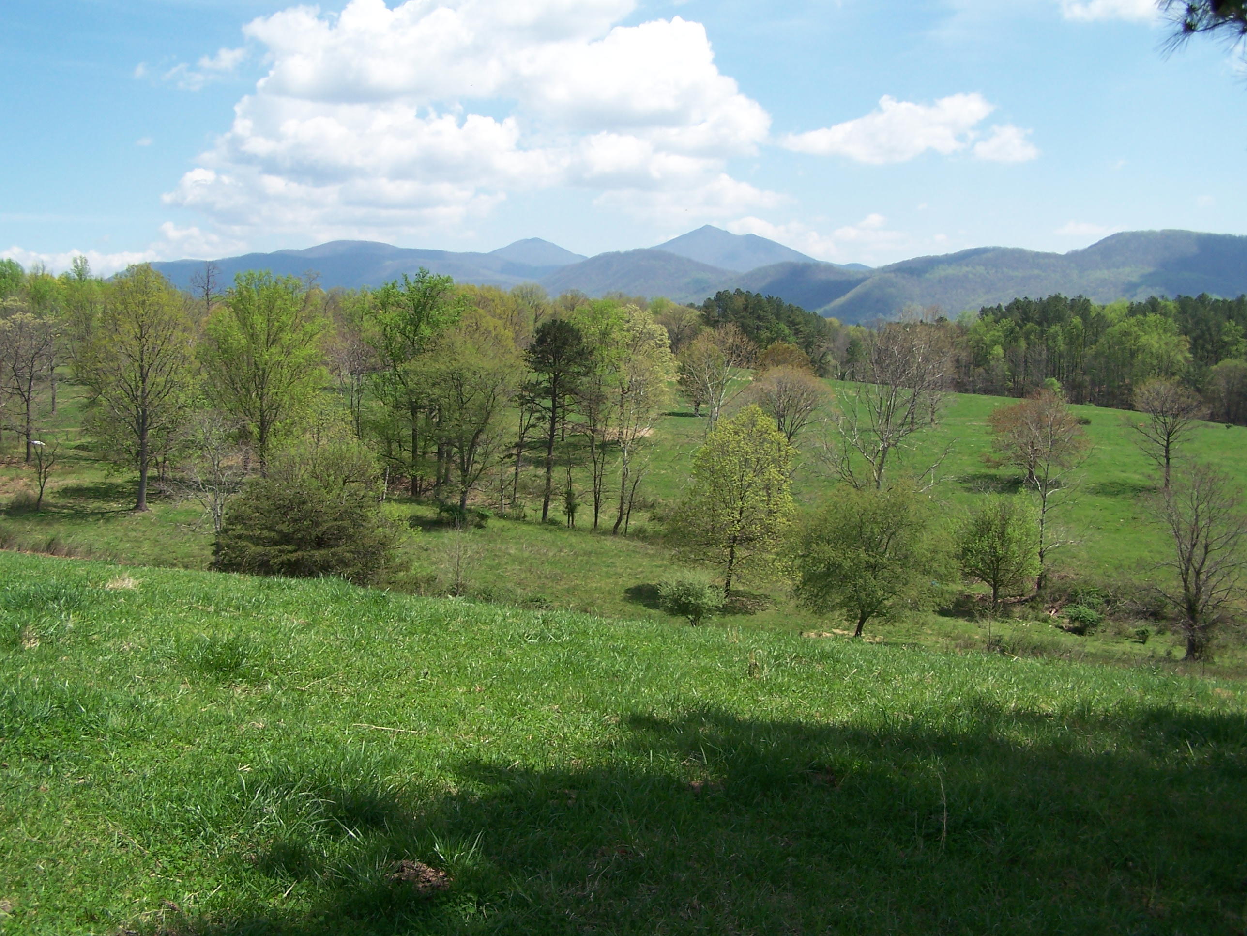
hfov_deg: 49.0
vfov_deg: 37.7
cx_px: 624
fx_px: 1369
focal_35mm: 38
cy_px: 468
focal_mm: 6.3
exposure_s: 1/800
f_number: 4
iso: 80
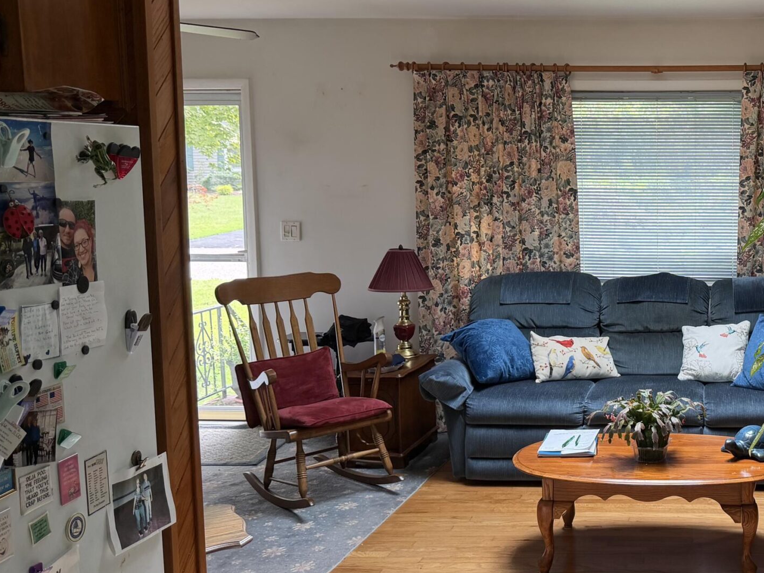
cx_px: 678
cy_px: 261
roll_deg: +0.4
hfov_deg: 40.7
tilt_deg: -6.3
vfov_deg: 33.6
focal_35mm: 43
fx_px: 949
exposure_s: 1/210
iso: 200
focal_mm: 6.76
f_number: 1.78
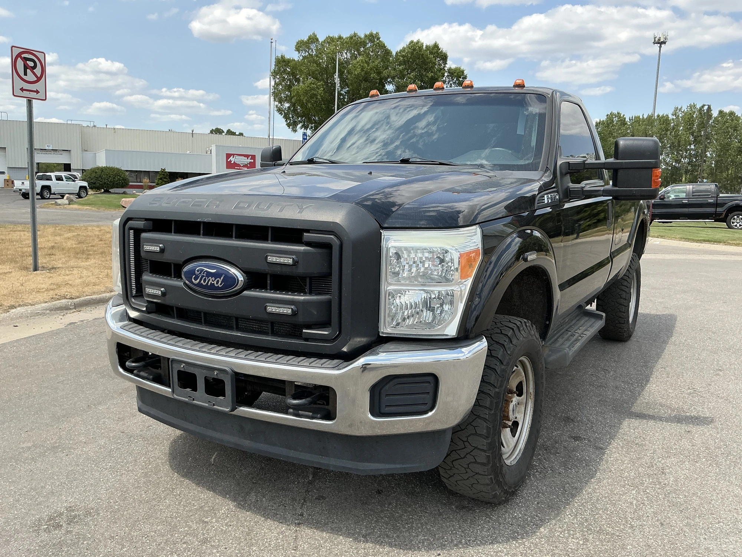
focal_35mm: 28
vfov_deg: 49.7
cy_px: 278
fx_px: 600
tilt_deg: -7.7
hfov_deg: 63.4
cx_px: 371
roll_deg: -0.7
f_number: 1.8
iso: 25
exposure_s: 1/1168
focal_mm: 3
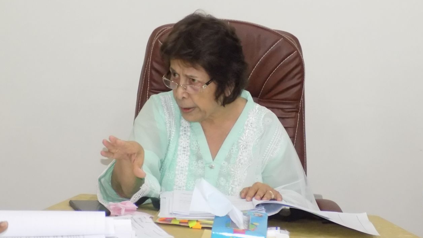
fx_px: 1481
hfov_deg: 16.3
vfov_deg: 9.2
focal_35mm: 132
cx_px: 212
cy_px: 127
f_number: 4.8
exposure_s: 1/30
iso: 800
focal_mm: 20.9
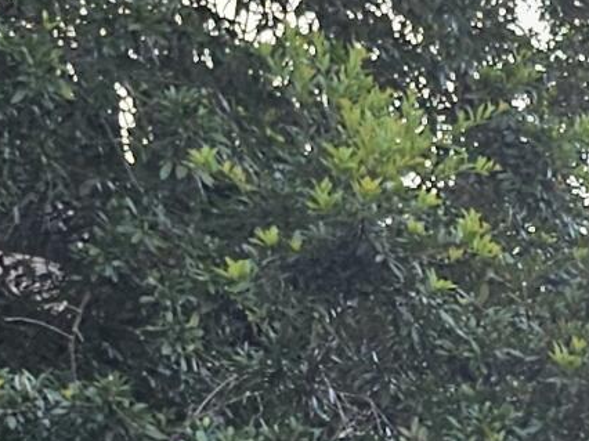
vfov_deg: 7.8
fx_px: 2755
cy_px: 1371
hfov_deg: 9.6
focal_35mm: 162
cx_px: 1746
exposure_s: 1/120
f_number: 1.7
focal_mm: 6.3
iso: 16
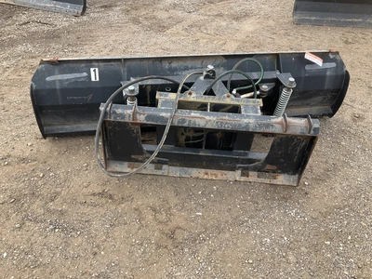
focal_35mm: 29
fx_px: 312
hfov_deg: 61.7
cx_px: 186
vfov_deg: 48.2
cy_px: 140
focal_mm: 3
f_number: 1.8
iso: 25
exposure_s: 1/478
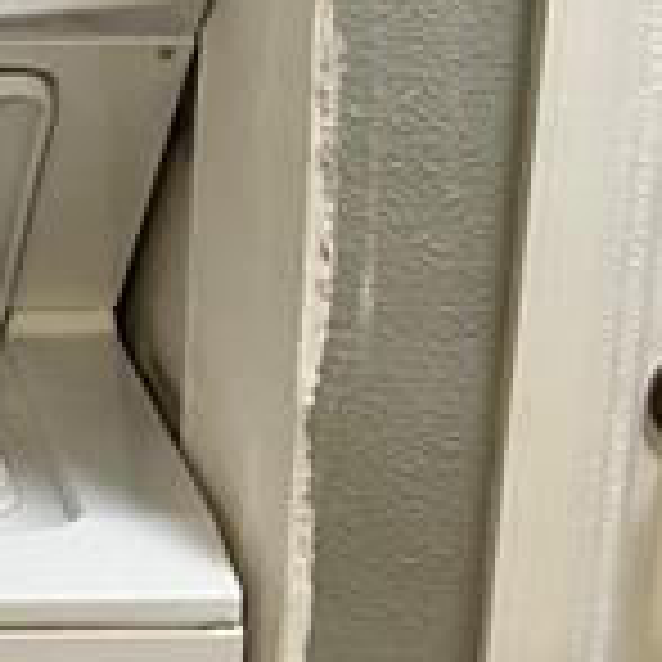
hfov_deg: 12.8
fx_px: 2791
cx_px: -333
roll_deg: -0.4
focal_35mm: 129
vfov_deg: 13.4
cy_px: 18
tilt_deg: -15.6
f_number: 1.8
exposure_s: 1/60
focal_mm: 3.99
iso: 250
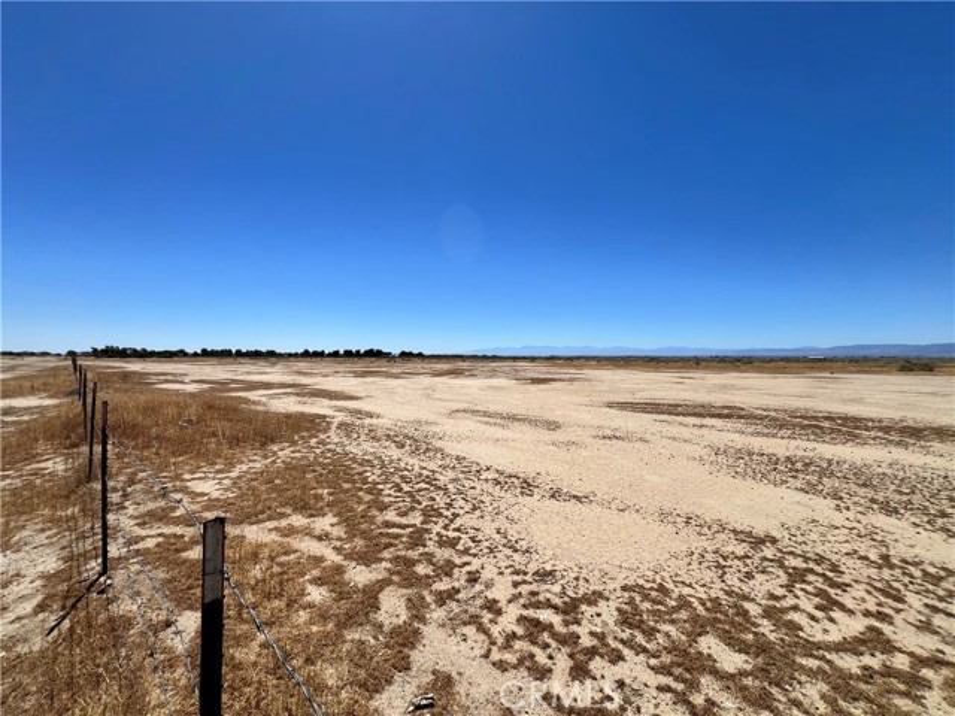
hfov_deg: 106.2
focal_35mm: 13
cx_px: 478
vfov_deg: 89.9
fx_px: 359
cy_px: 358
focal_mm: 1.57
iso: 32
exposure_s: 1/4065
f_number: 1.8
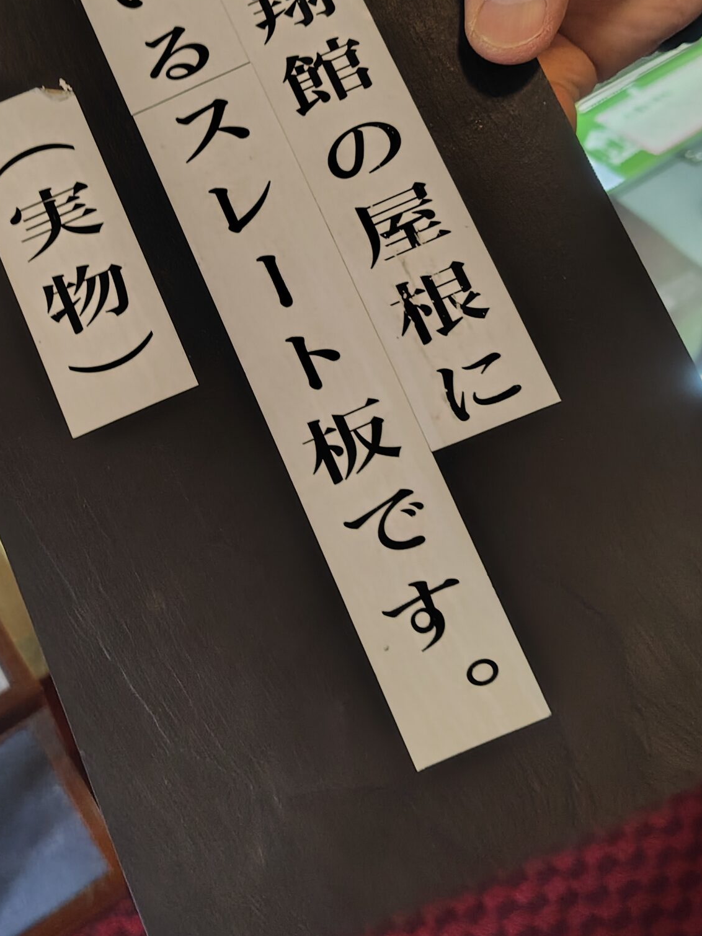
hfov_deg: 36.2
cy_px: 338
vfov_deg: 47.3
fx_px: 1055
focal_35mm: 39
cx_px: 204
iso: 1488
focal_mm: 5.6
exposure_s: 1/60
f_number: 1.9
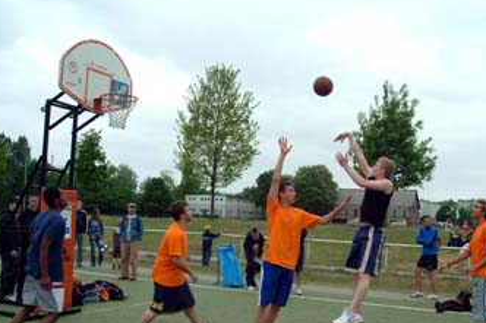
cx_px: 284
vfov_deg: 34.3
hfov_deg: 49.7
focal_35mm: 39
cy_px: 197
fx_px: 522
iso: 400
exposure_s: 1/350
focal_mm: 19
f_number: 9.5
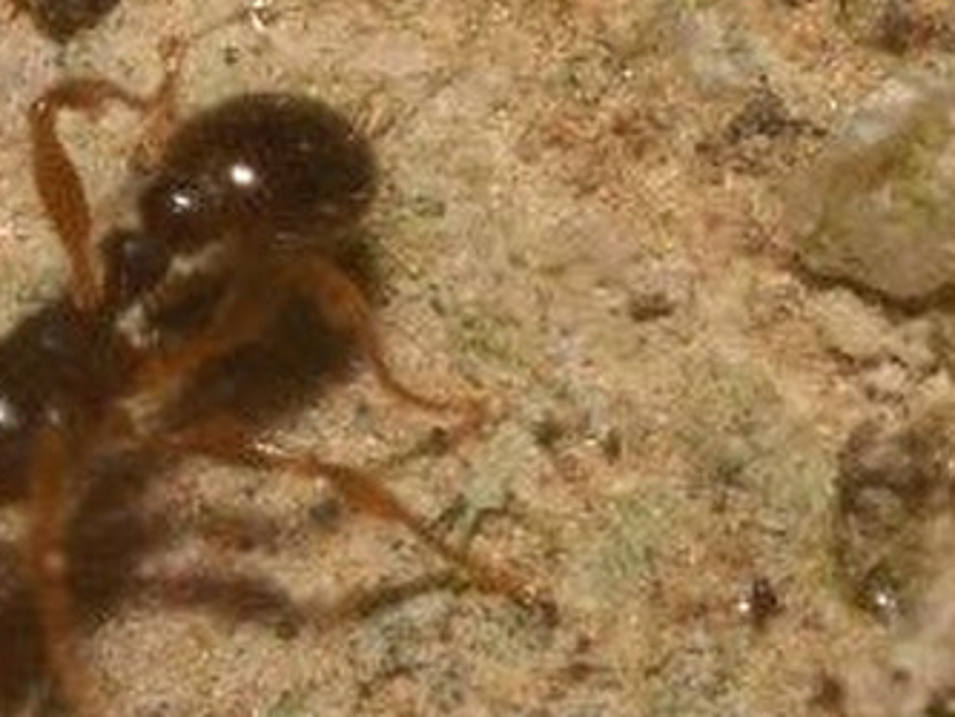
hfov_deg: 4.5
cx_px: -63
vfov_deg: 3.4
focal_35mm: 436
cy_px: 488
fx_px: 12044
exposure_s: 1/60
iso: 250
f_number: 32
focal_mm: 105
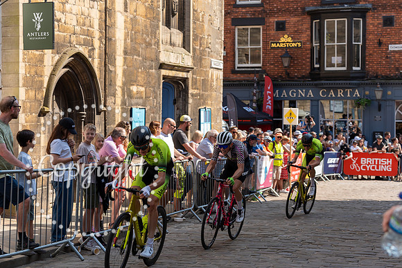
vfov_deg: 20.9
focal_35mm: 65
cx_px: 177
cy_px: 128
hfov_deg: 30.9
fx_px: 726
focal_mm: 55
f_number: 3.5
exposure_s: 1/500
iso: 100
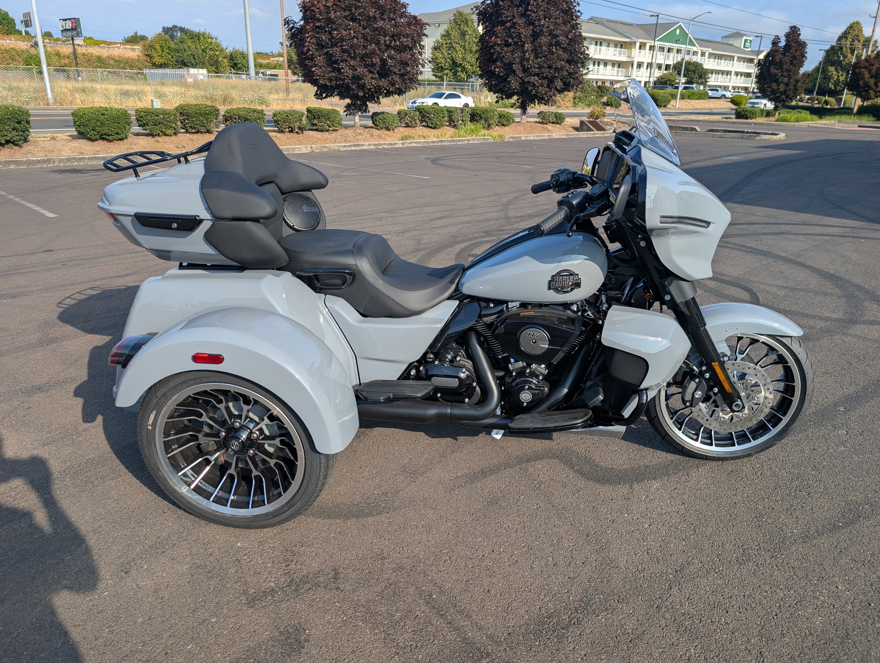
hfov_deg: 71.5
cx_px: 440
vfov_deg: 56.9
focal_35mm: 24
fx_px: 611
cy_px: 332
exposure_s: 1/814
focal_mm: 6.9
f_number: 1.68
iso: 19
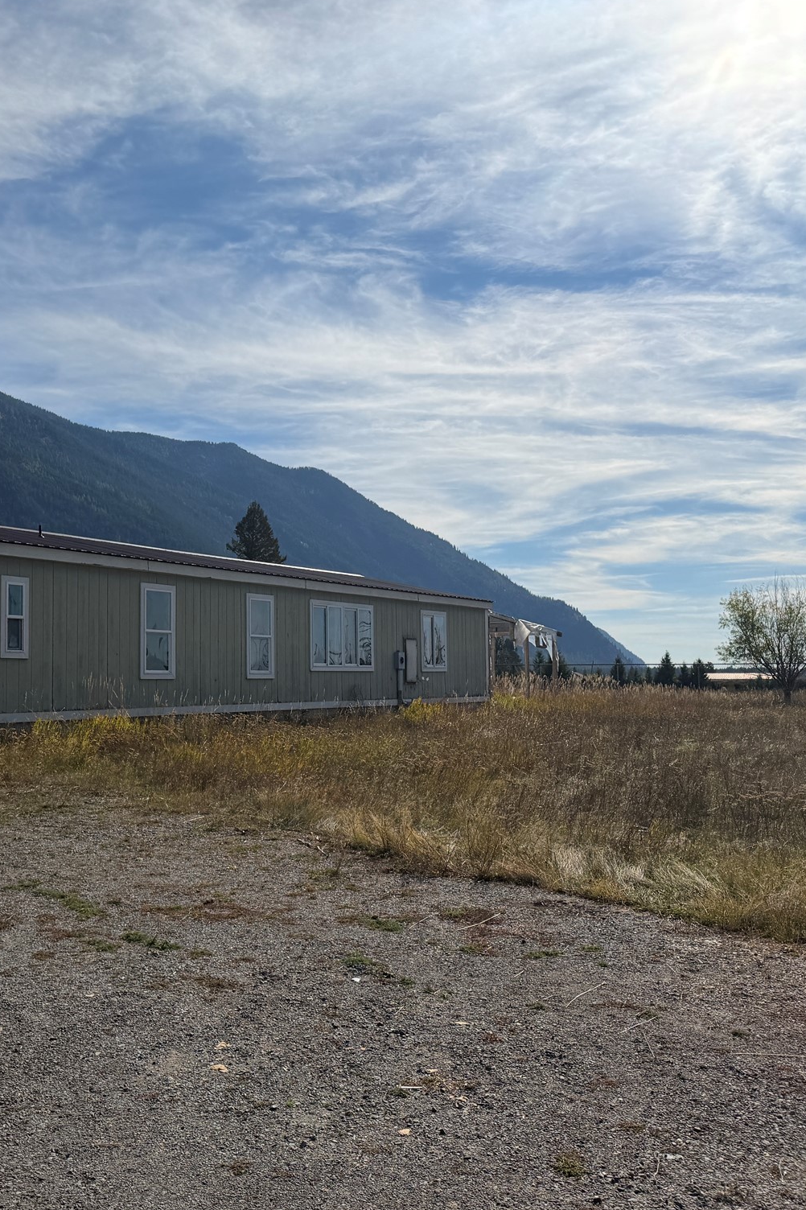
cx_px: 275
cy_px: 612
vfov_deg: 55.8
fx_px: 1142
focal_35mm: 34
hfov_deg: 38.5
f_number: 1.78
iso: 100
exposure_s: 1/17544
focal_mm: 6.76
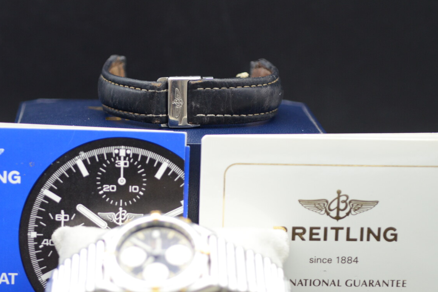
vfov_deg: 12.3
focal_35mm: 111
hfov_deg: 18.4
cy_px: 178
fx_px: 1350
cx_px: 173
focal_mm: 60
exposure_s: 1/160
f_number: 3.2
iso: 800
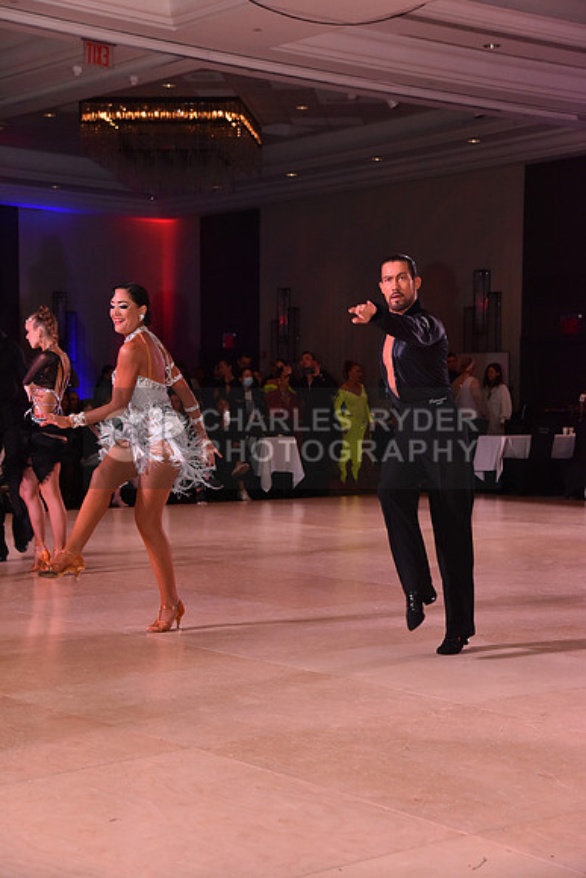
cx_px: 293
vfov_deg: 31.0
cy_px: 439
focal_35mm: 65
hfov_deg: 20.9
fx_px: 1586
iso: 2500
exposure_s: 1/320
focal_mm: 65
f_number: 6.3
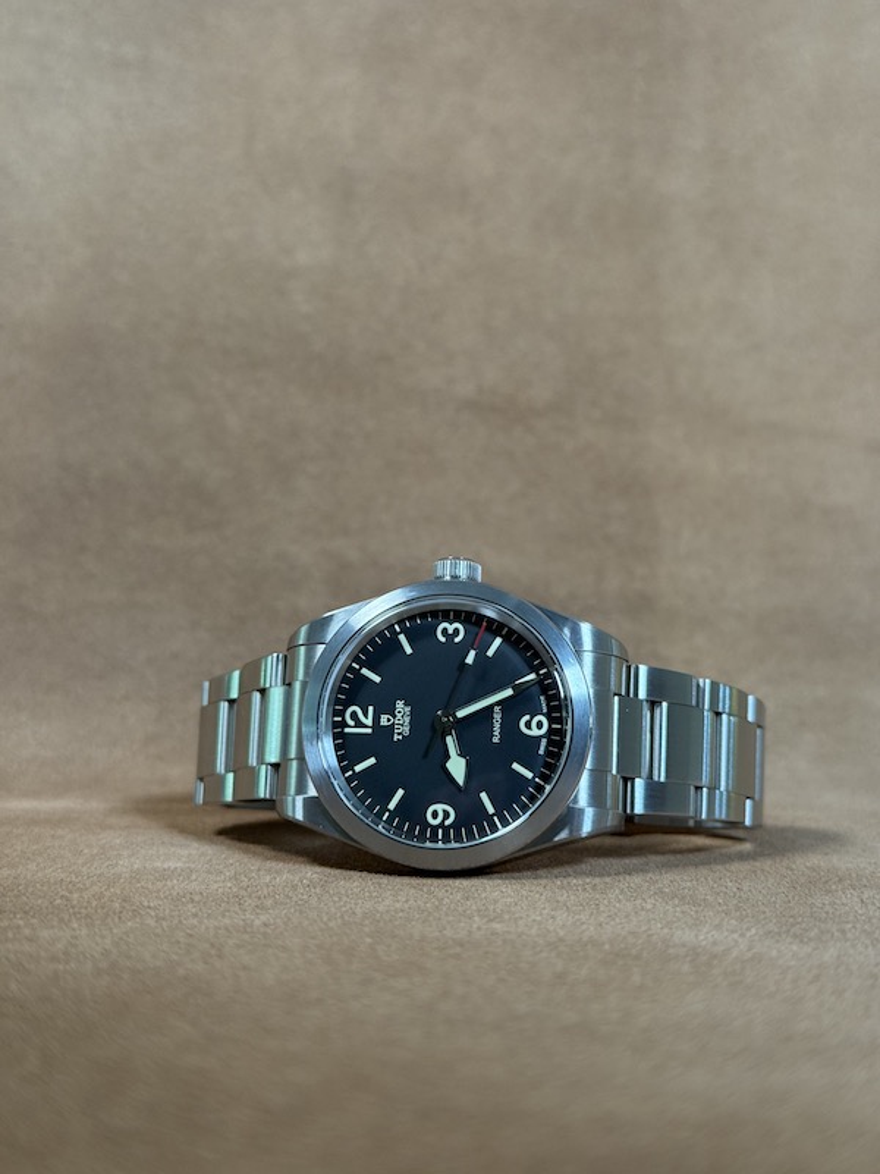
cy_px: 587
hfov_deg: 30.3
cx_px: 440
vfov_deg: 39.7
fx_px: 1627
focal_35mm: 48
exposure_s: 1/74
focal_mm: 6.76
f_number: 1.78
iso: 200
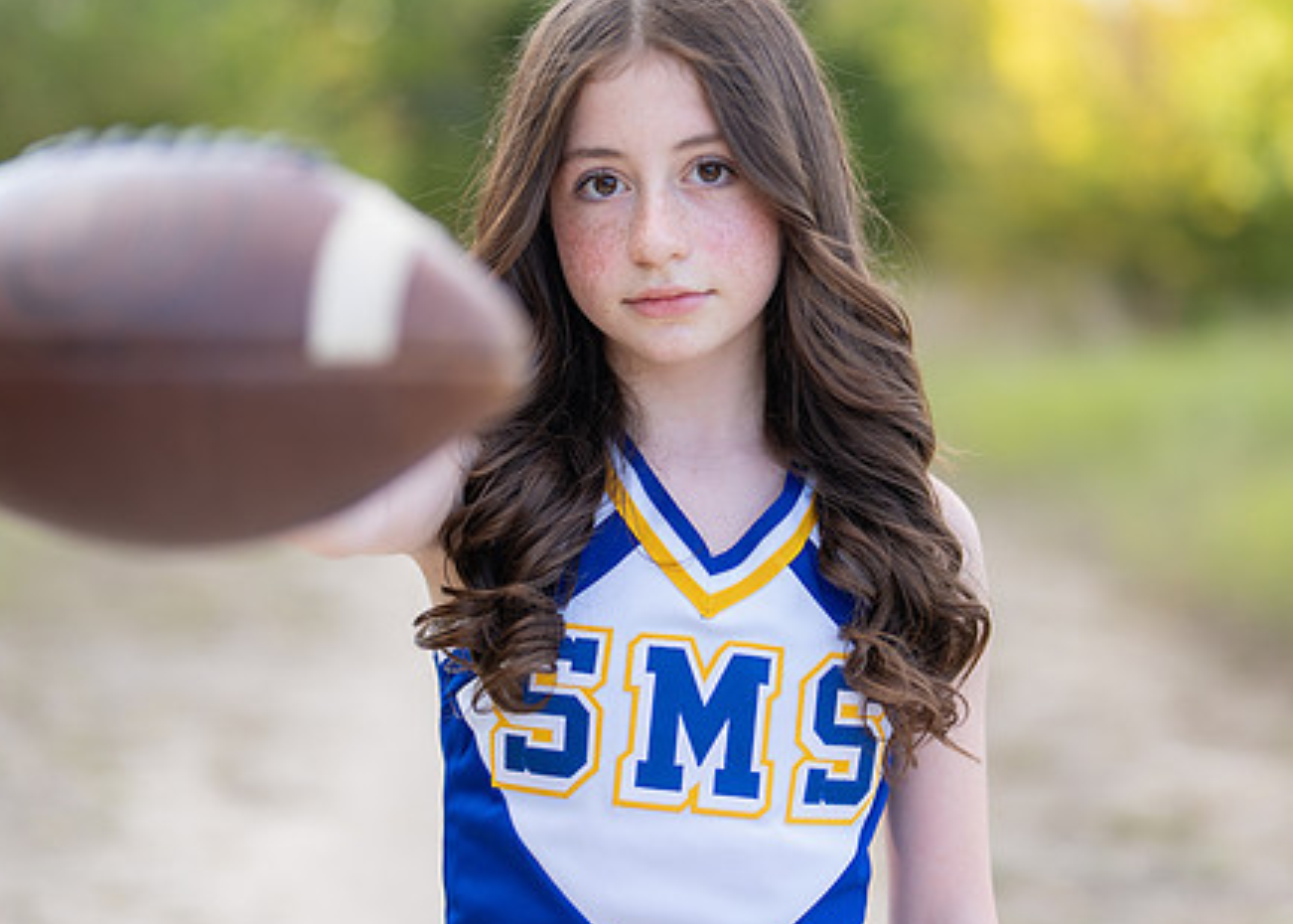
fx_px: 2938
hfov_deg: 24.8
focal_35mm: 80
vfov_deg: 17.9
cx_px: 722
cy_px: 459
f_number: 1.2
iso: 100
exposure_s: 1/1000
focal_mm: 50
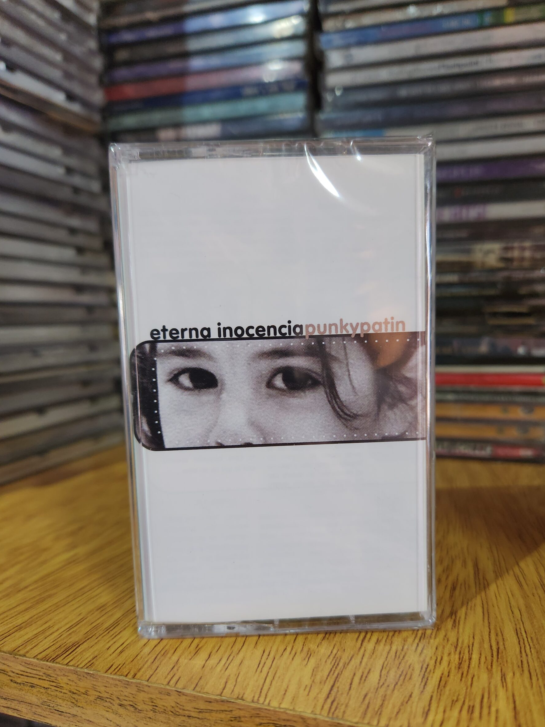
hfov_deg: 54.8
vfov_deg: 69.3
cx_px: 295
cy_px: 390
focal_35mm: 25
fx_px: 525
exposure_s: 1/180
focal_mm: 5.4
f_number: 1.8
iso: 200
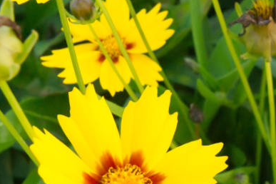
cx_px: 277
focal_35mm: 93
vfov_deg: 14.7
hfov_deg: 21.1
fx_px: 713
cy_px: 119
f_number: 11
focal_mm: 20
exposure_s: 1/500
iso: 3200
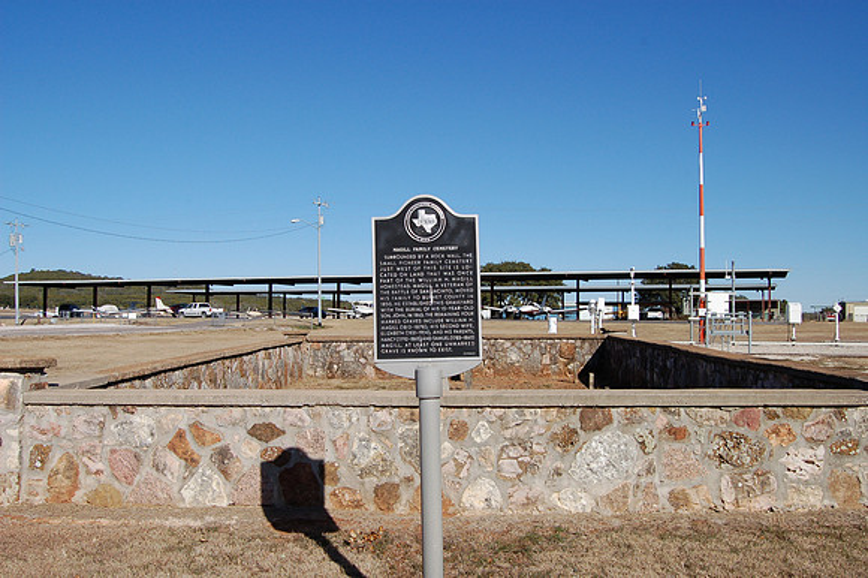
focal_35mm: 33
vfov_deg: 39.9
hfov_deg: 57.3
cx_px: 434
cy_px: 289
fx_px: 795
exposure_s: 1/400
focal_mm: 22
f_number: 10
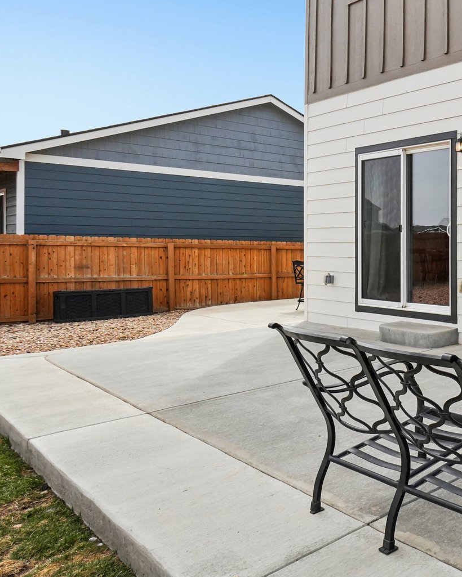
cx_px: 573
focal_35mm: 31
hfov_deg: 35.4
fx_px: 529
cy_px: 235
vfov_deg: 56.9
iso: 400
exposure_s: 1/1000
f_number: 8
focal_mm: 11
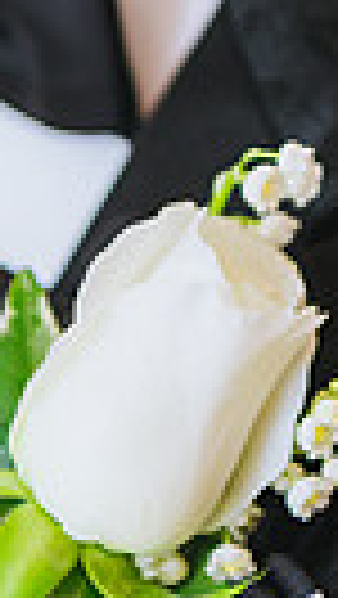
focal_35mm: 248
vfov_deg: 8.7
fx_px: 3944
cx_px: 95
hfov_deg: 4.9
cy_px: 288
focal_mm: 70
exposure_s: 1/250
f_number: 3.5
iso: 1000
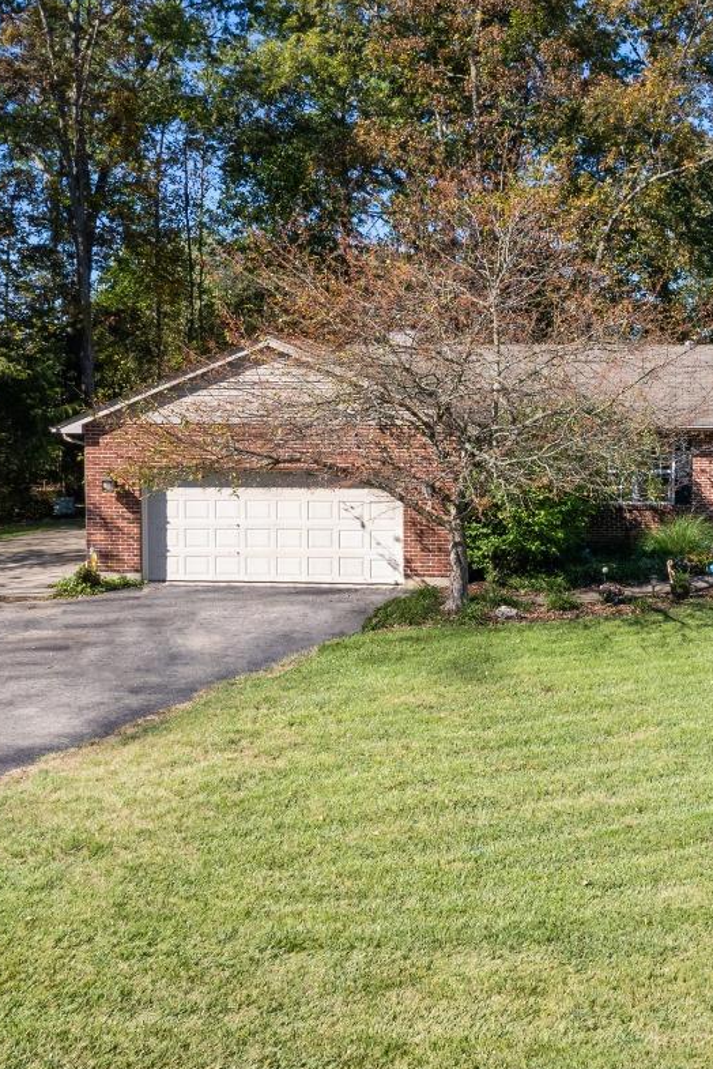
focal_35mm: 42
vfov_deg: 46.3
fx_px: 1247
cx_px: 611
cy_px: 476
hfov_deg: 30.8
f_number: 2.8
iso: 100
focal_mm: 8.38
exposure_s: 1/320
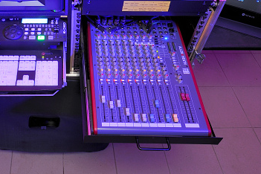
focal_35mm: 41
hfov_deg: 45.2
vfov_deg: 30.2
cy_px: -4
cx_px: 55
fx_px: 297
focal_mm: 18
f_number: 14
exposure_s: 3
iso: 200
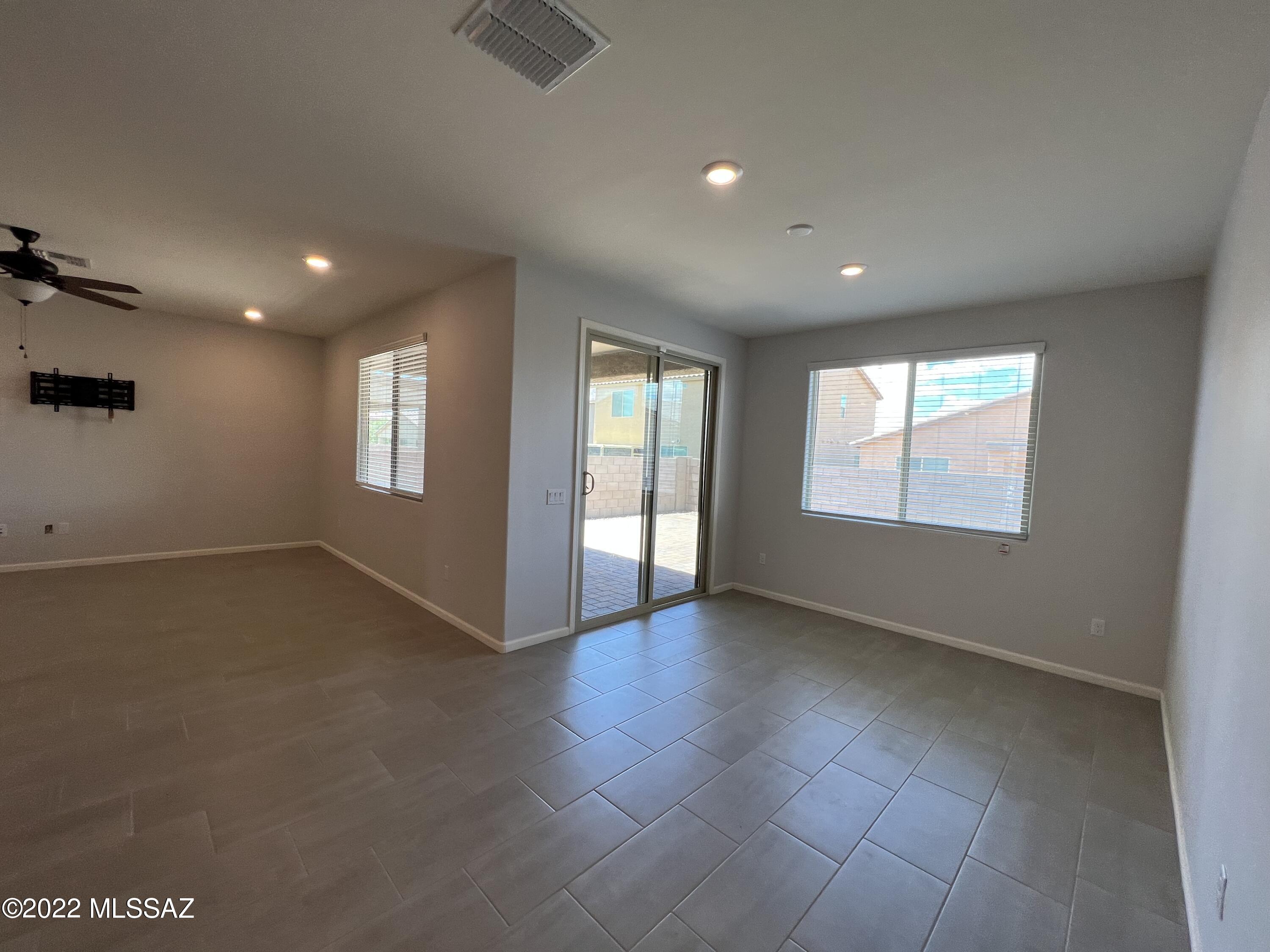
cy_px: 476
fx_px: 477
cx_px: 635
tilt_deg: -1.6
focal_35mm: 13
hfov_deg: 106.2
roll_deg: -2.1
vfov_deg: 89.9
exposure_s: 1/120
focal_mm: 1.57
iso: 40
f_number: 1.8
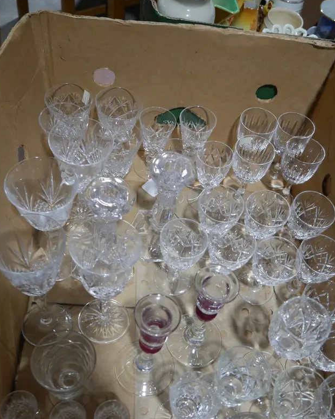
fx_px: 446
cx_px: 174
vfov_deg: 49.7
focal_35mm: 36
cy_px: 268
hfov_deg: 41.1
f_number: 3.5
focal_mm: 14
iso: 200
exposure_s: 1/100
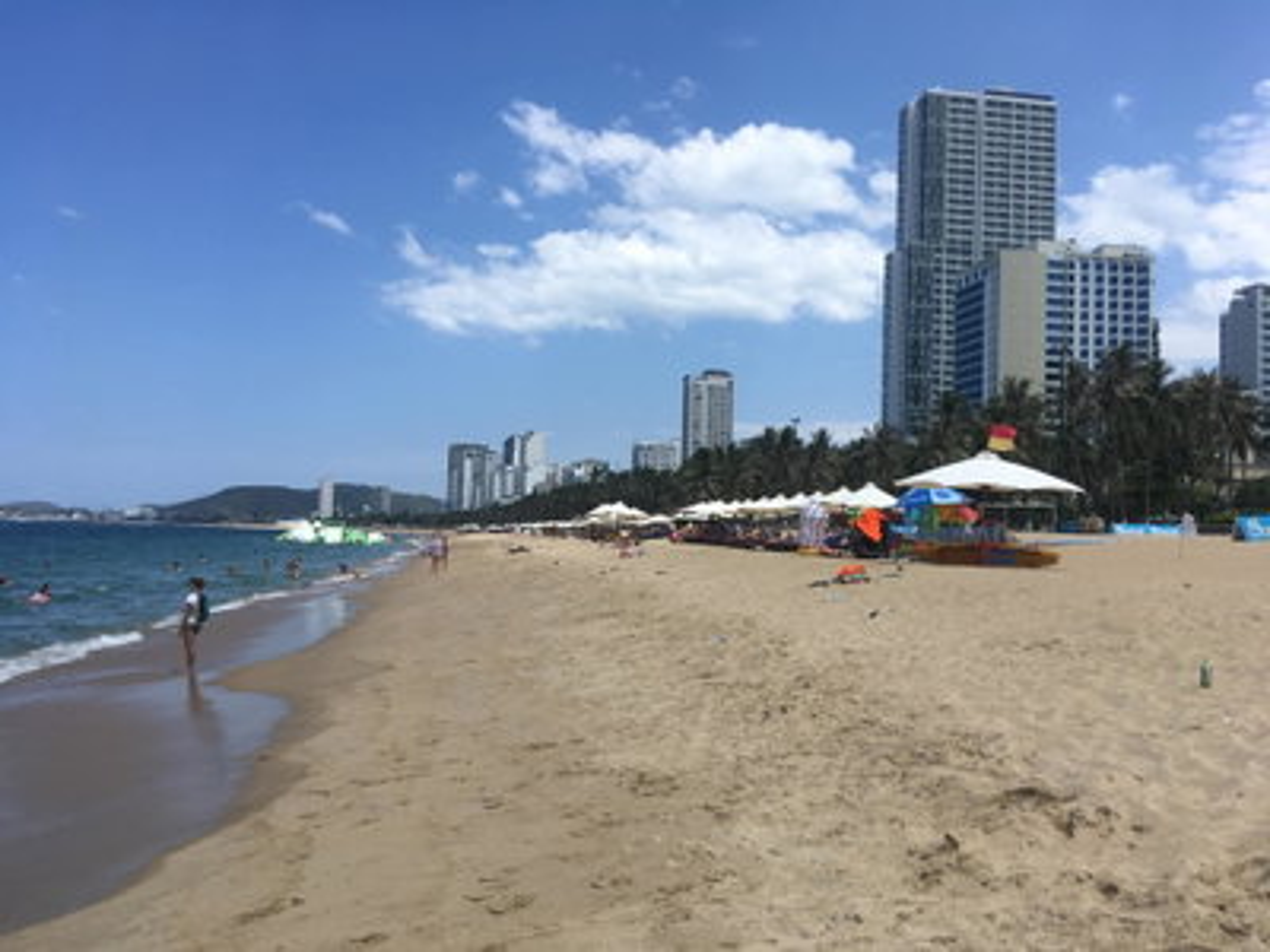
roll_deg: -2.0
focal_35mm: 29
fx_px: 1064
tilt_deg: +3.2
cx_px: 635
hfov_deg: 61.7
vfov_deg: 48.2
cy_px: 476
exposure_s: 1/2404
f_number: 2.2
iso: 25
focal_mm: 4.15
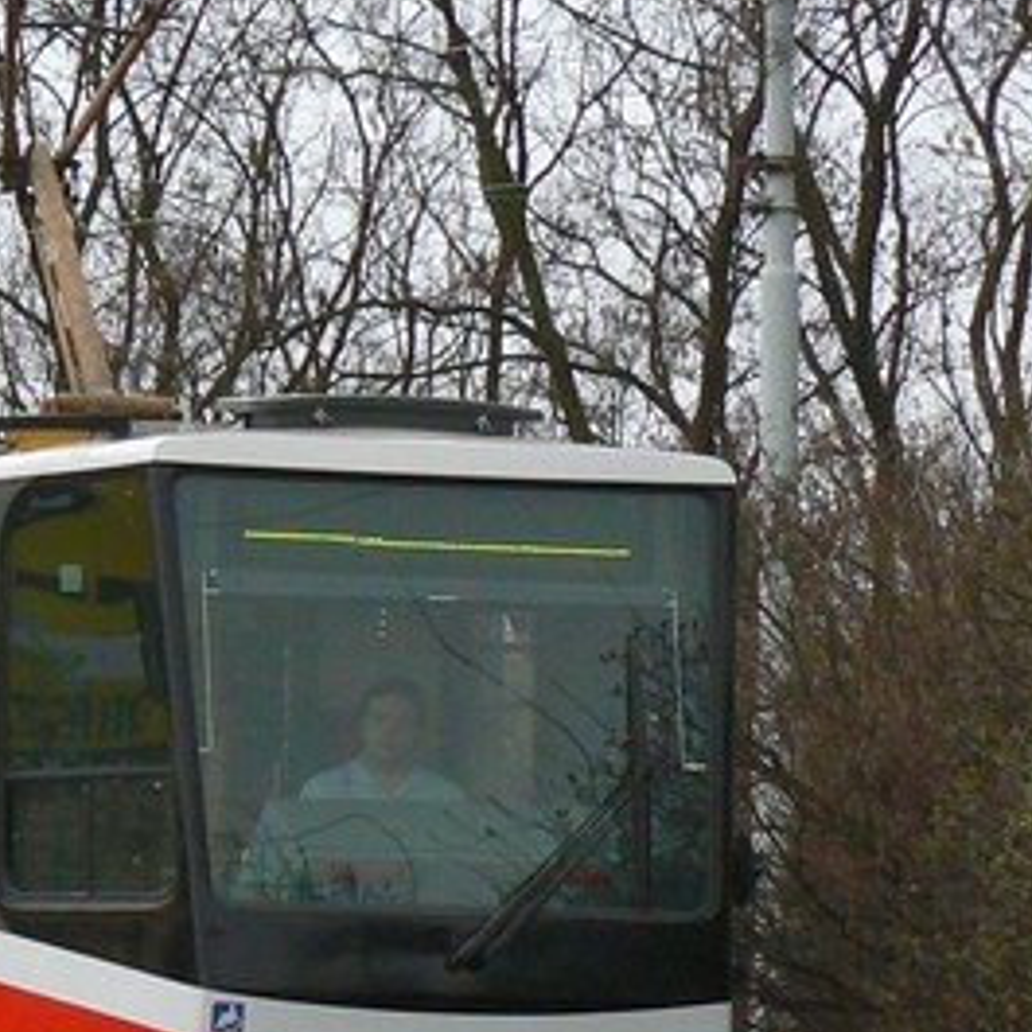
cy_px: 504
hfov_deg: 9.8
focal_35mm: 174
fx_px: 5869
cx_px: -389
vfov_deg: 10.0
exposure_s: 1/50
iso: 200
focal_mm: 9.6
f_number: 3.2
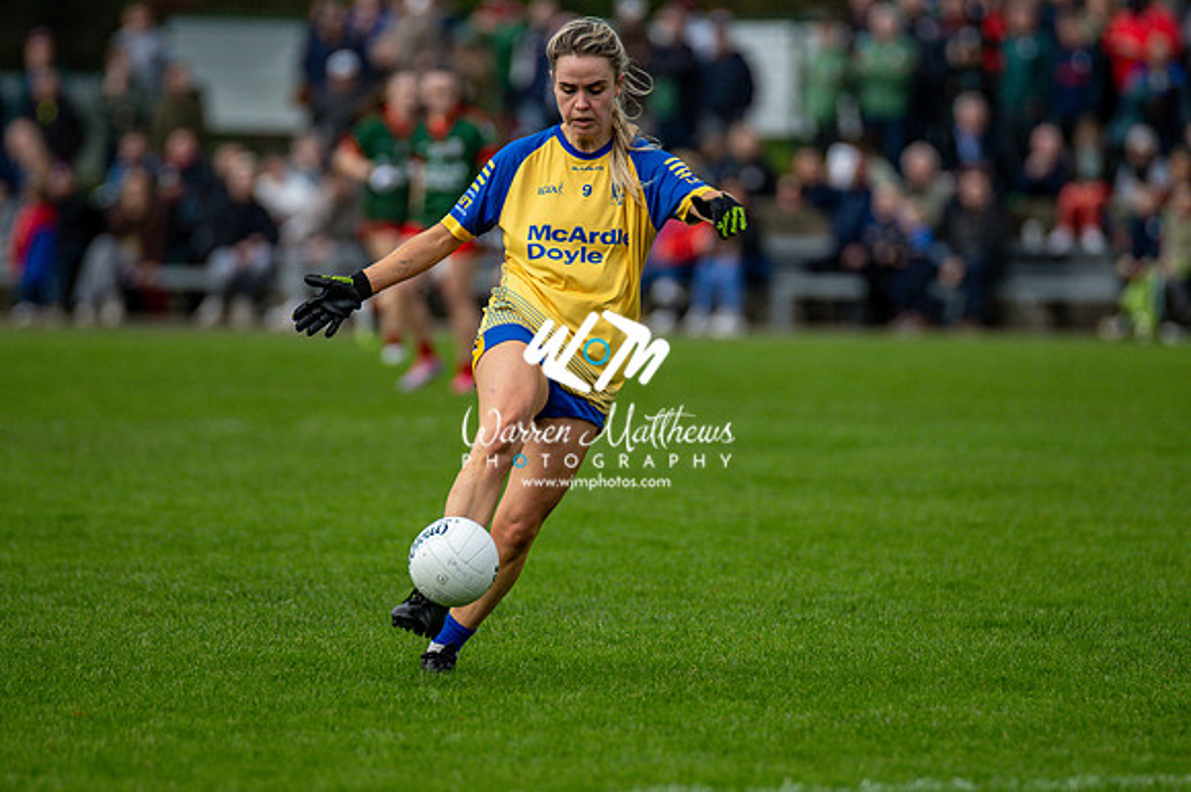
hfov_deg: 4.6
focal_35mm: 450
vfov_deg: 3.1
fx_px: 14878
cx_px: 596
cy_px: 396
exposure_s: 1/6400
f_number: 2.8
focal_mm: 300
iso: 720
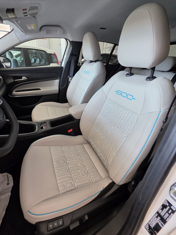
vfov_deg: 101.9
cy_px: 110
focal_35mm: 14
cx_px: 83
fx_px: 95
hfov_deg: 85.6
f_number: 1.9
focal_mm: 2.2
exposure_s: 1/100
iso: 80
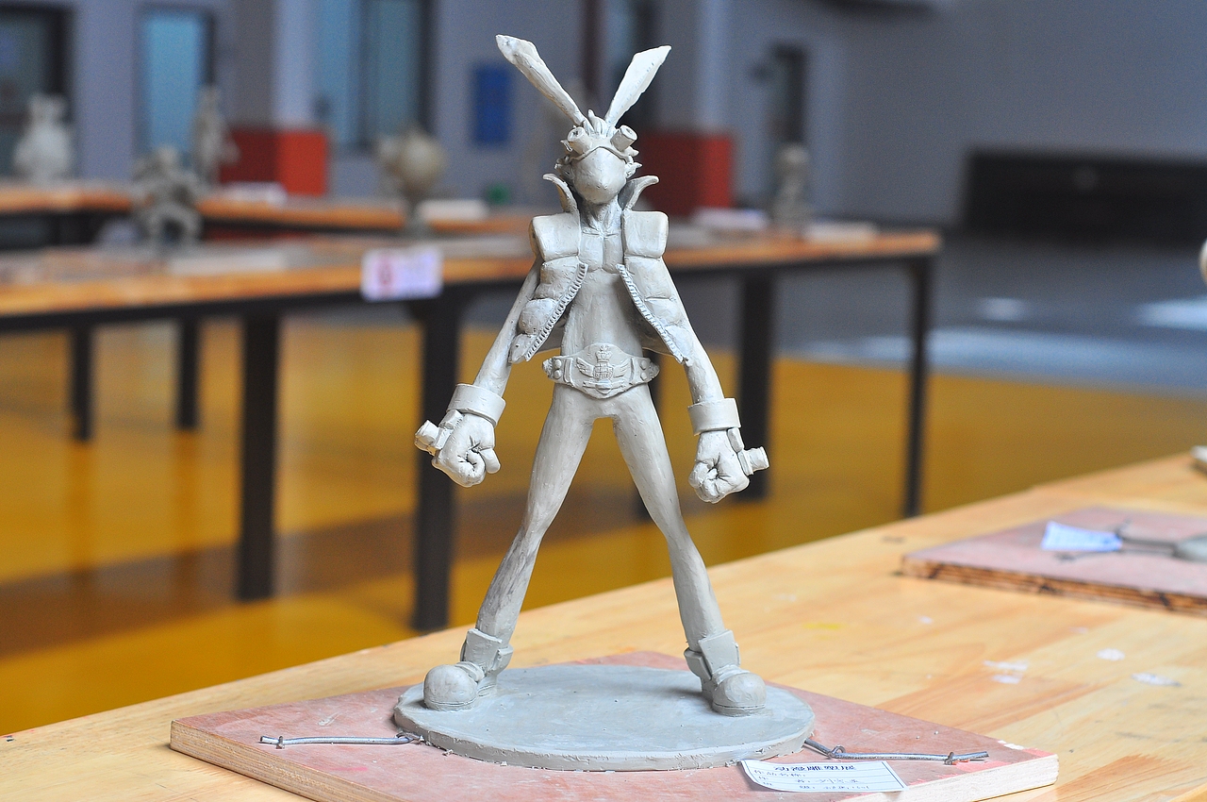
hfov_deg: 27.0
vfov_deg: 18.1
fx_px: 2511
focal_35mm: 75
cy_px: 401
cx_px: 604
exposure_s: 1/125
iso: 400
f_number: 4.5
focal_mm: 50
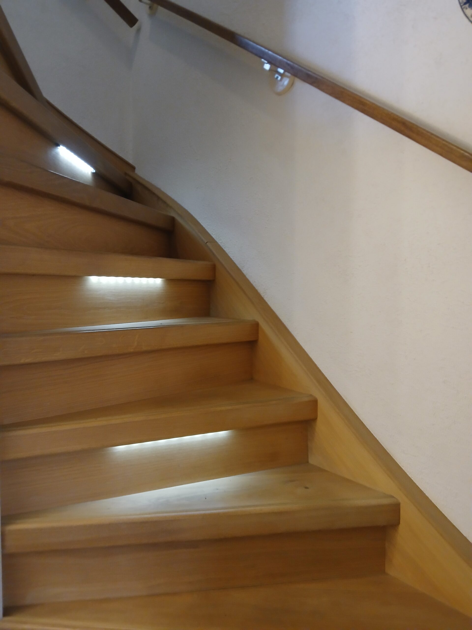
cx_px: 236
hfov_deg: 53.1
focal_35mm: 26
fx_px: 473
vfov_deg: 67.3
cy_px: 315
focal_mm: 3.98
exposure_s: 1/20
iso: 400
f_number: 1.8
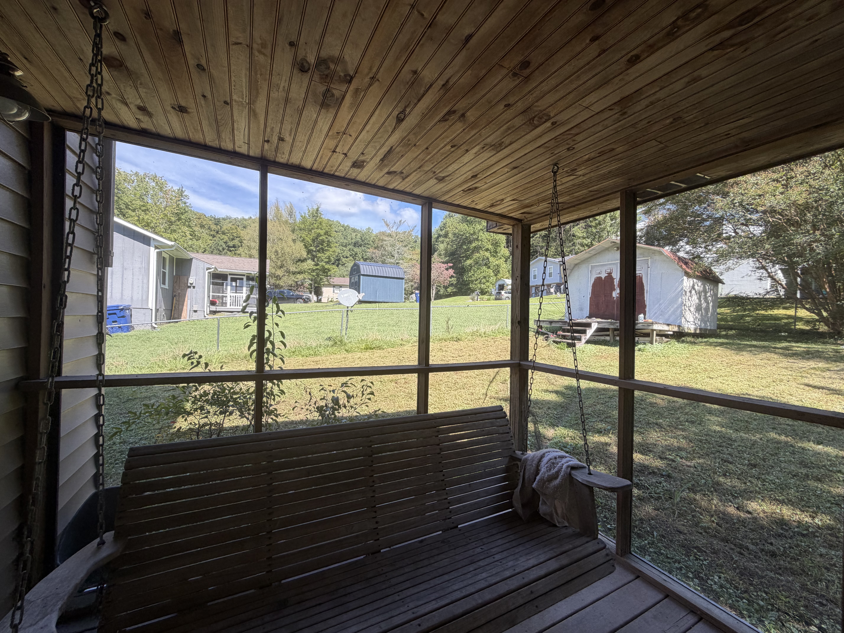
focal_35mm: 14
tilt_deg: +0.3
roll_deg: -1.3
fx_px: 341
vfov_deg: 85.7
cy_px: 316
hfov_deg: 102.1
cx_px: 422
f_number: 2.2
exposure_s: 1/270
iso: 50
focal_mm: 2.22
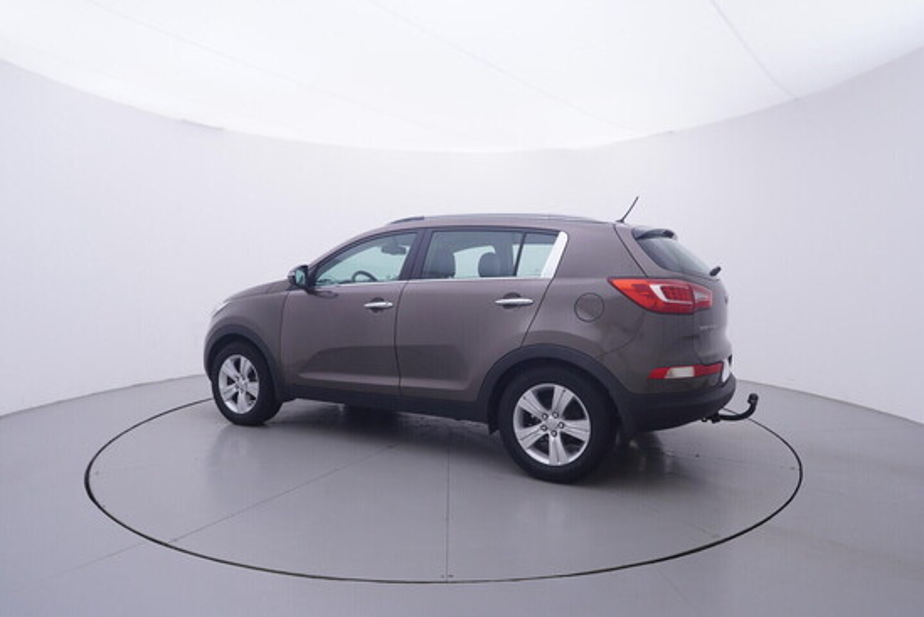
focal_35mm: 22
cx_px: 462
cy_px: 308
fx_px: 578
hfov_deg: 77.3
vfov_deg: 56.2
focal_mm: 15
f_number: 5
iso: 200
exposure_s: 1/80
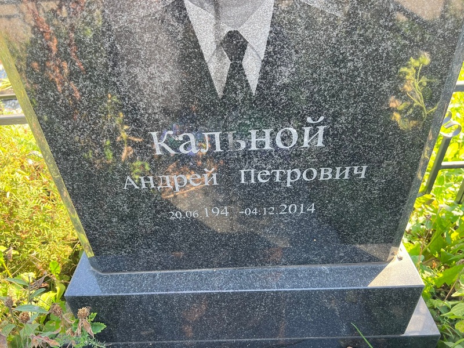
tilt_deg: -35.0
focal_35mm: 26
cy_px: 174
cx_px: 232
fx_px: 349
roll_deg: +3.2
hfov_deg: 67.3
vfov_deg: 53.1
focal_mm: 5.7
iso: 64
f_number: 1.5
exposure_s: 1/153
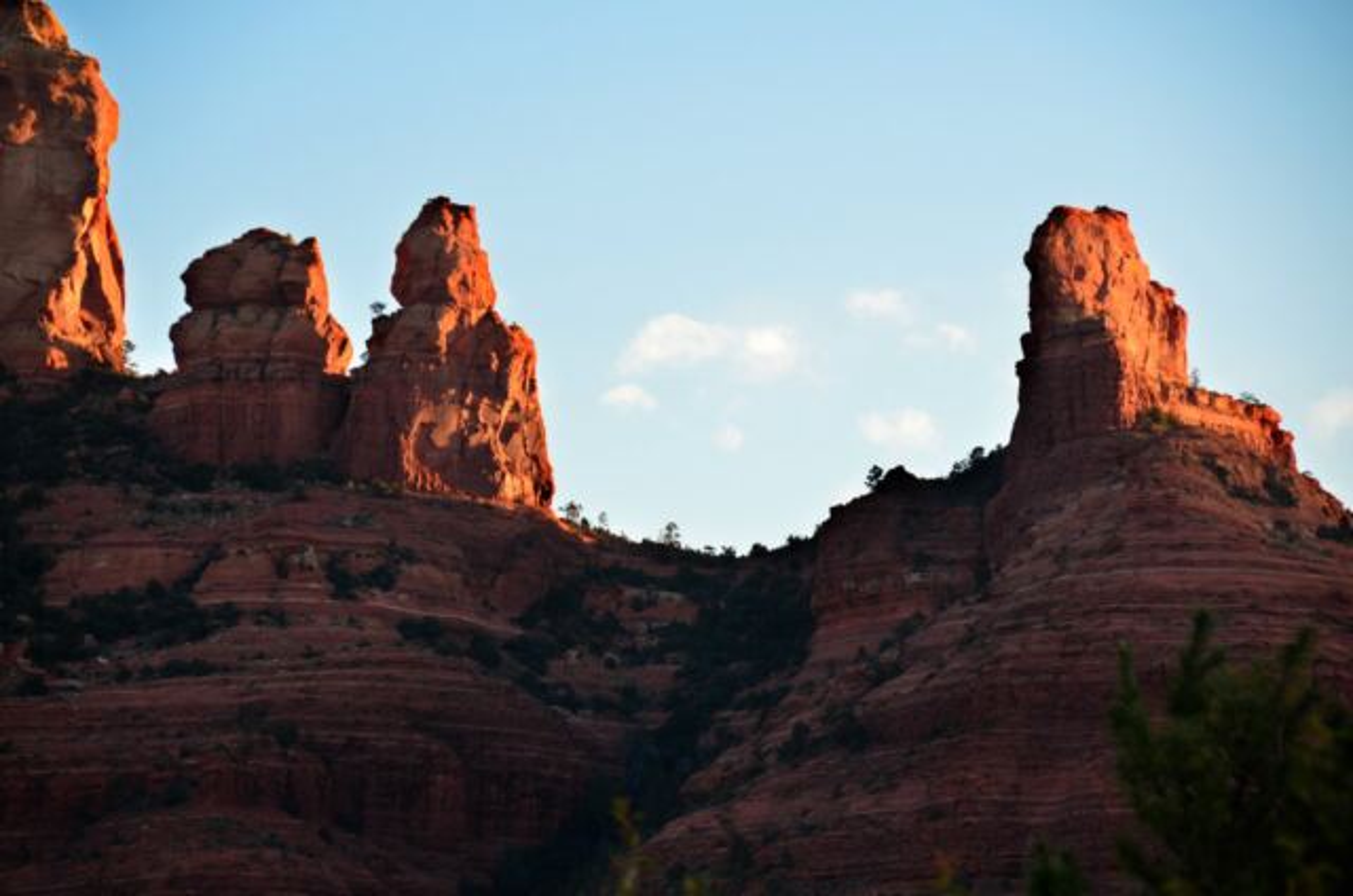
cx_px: 676
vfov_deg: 6.8
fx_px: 7595
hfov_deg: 10.2
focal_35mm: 202
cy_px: 448
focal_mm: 135
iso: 400
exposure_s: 1/320
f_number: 5.6
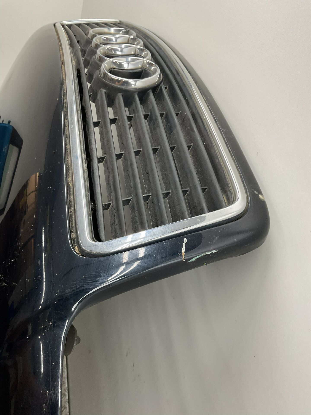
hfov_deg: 48.2
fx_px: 347
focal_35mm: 29
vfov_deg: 61.7
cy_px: 208
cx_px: 156
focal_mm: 3
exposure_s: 1/100
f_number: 1.8
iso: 50
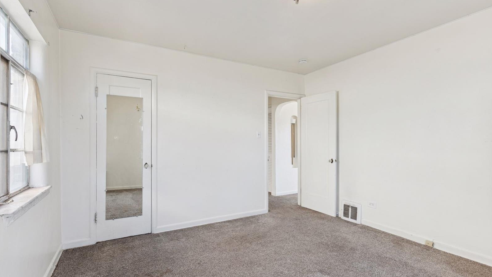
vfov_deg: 61.0
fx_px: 235
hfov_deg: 92.7
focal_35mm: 18
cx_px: 247
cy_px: 144
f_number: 9
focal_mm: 17
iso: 400
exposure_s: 1/25
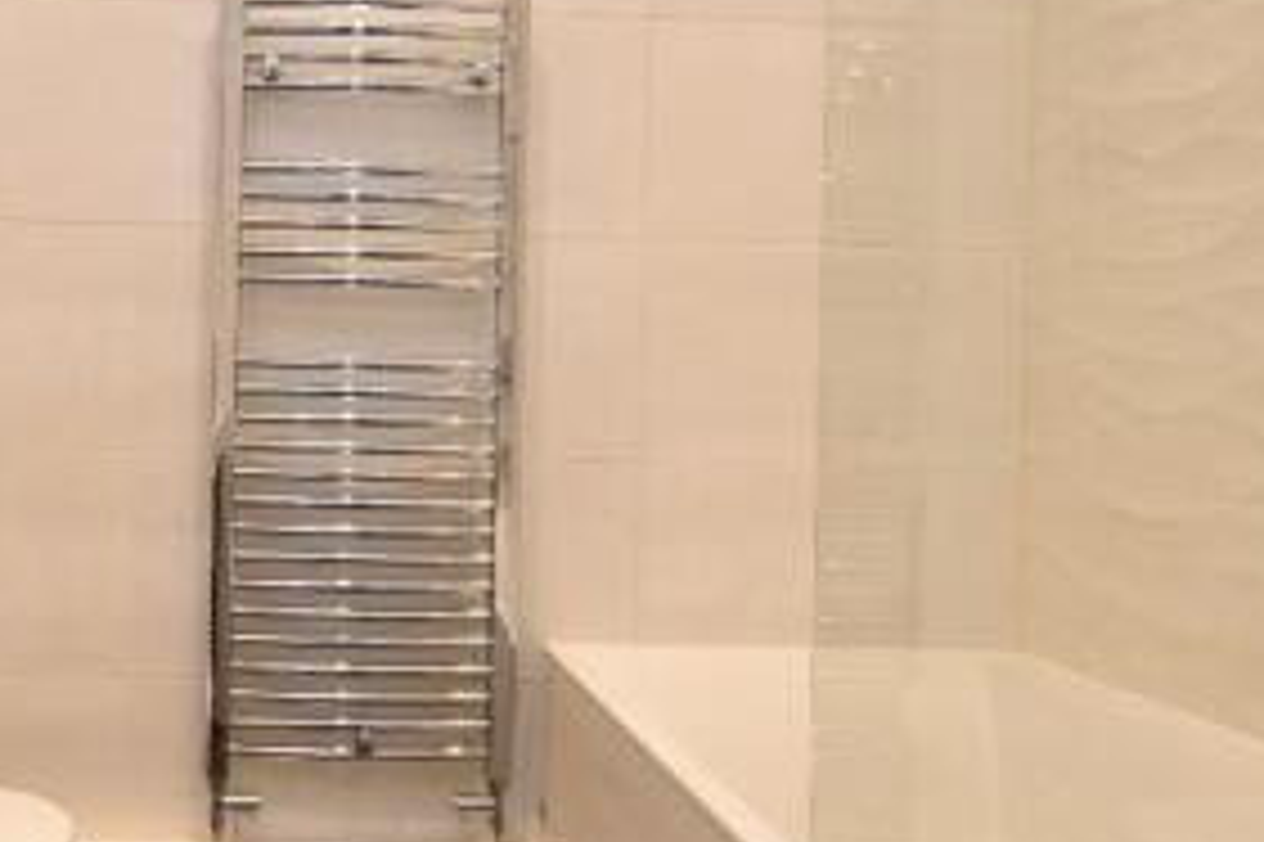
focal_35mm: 35
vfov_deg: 37.7
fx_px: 1228
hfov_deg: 52.5
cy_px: 340
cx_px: 349
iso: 800
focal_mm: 10
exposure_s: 1/125
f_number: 5.6
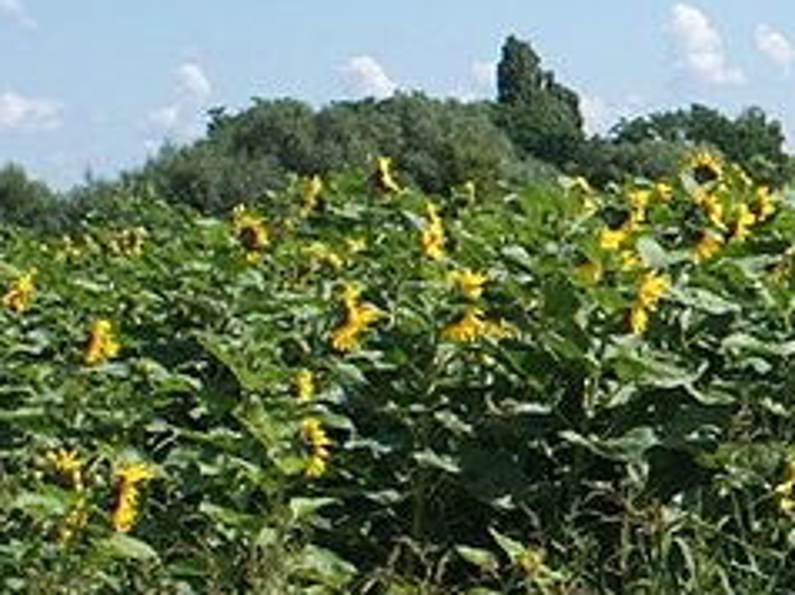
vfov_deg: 10.4
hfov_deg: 13.1
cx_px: 1219
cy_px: 40
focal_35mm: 142
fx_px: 3258
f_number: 9
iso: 100
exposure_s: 1/250
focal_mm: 26
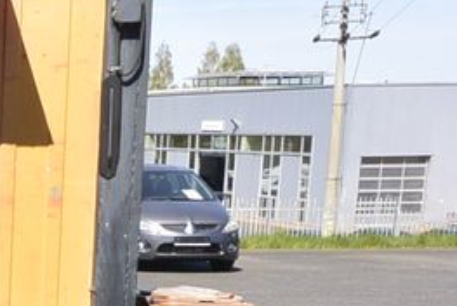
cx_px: -377
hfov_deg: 16.2
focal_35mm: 105
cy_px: 383
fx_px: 1334
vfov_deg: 12.7
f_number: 8
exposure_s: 1/250
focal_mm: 10
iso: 160
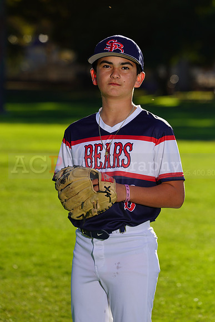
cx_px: 108
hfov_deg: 4.6
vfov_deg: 6.9
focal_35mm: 300
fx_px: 2686
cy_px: 161
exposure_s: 1/250
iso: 100
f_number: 9
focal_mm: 300
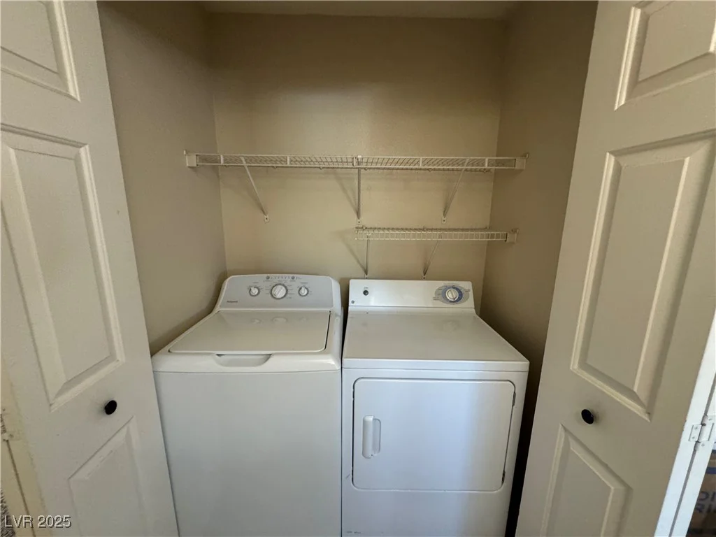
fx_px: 290
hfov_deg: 102.1
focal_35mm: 14
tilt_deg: -11.8
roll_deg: -0.6
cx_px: 358
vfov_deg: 85.7
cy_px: 268
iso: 500
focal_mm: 2.22
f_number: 2.2
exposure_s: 1/60
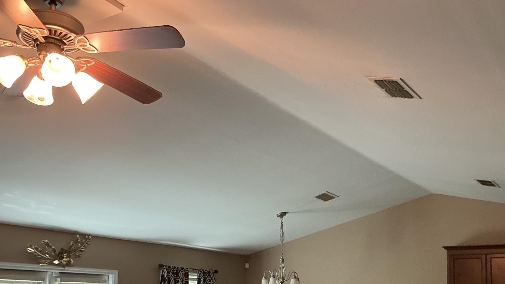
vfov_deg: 26.8
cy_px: 254
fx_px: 576
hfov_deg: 47.3
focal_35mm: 43
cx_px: 261
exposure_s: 1/60
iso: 125
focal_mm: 3
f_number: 1.8
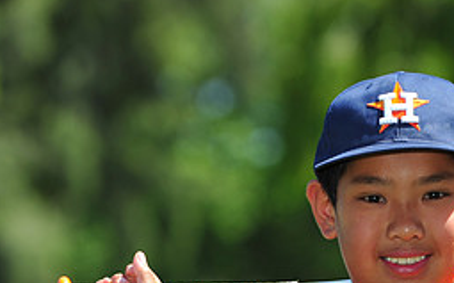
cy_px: 338
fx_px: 4736
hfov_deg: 5.5
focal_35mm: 383
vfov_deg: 3.4
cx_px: 351
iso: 200
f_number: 4.5
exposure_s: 1/1250
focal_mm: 165
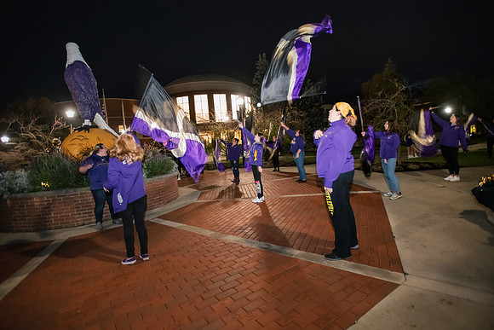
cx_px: 247
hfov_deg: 86.9
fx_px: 261
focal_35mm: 19
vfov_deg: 64.6
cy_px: 165
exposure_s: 1/30
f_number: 3.2
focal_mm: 19
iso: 6400
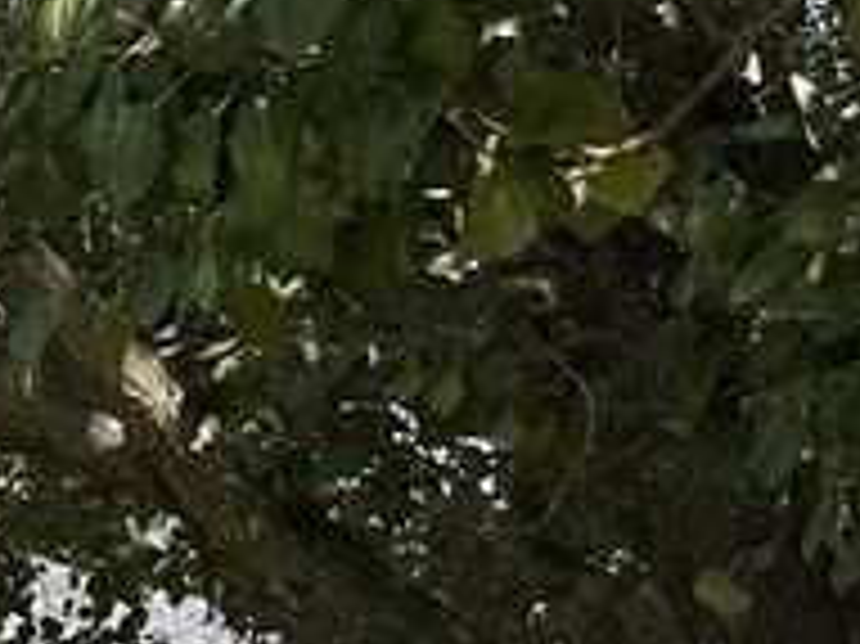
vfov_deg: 11.1
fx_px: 3203
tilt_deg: +3.1
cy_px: 937
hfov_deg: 11.5
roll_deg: -1.6
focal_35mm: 129
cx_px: -1432
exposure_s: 1/1357
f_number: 1.78
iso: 80
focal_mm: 6.86
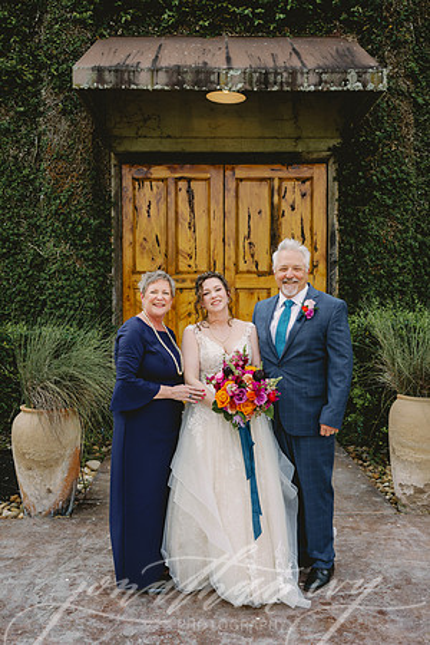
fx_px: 663
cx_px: 215
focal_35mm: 37
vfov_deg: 51.9
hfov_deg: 35.9
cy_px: 322
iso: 200
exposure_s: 1/320
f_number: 5
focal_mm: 37
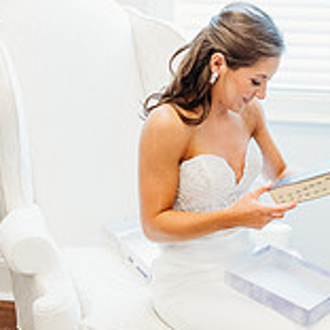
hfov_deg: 22.6
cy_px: 122
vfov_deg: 22.7
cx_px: 228
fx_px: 820
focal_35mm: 76
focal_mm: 24
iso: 320
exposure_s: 1/160
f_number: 2.5
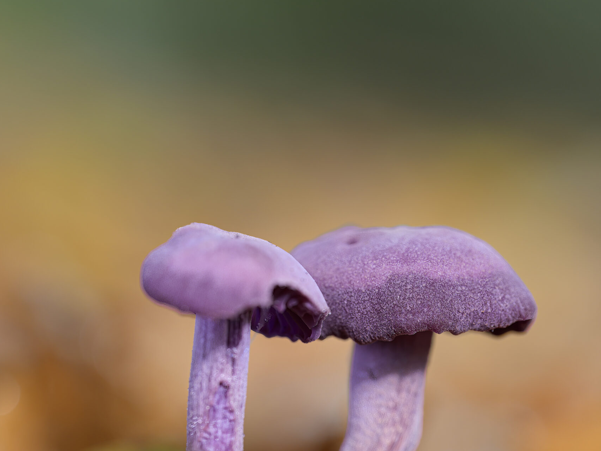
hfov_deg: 13.0
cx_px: 301
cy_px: 444
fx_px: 2639
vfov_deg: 9.7
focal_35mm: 152
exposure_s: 1/20
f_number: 5
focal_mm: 105
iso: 100
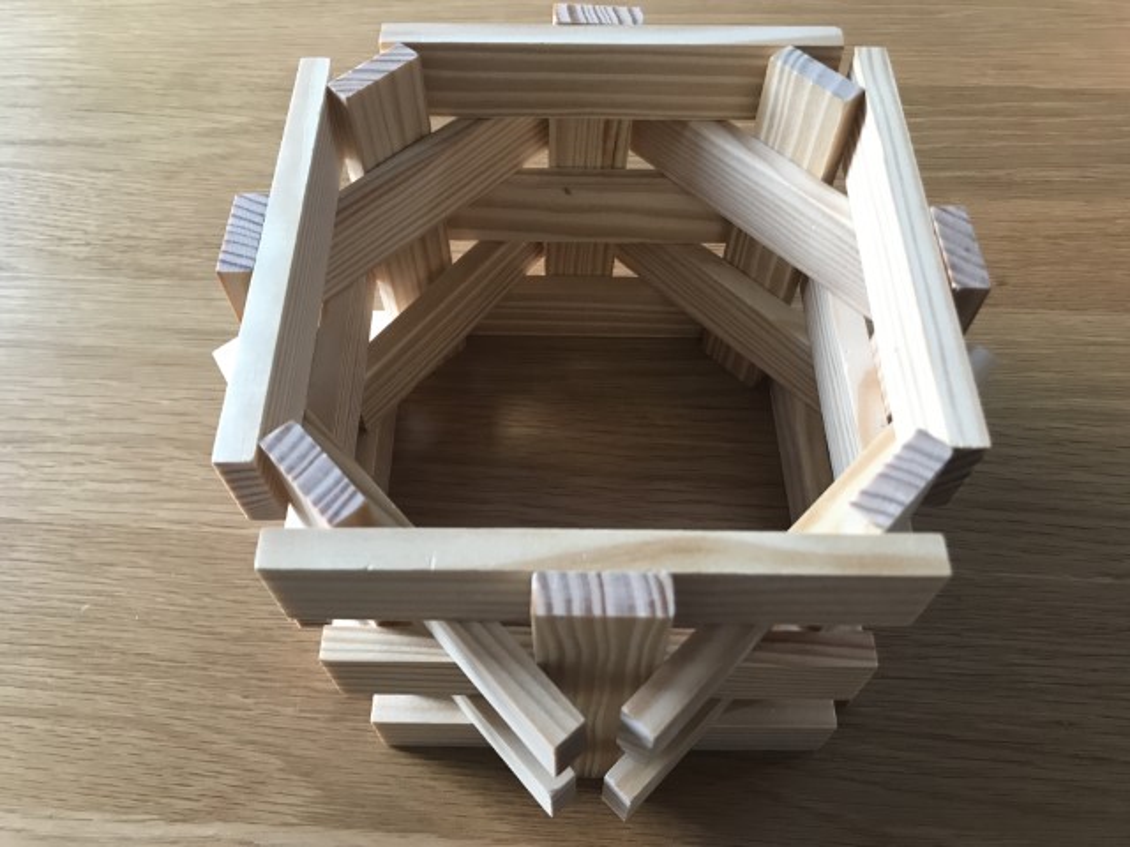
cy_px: 424
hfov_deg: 63.4
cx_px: 565
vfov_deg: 49.7
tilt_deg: -57.2
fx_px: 914
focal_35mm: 28
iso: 40
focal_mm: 3.99
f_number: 1.8
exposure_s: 1/30
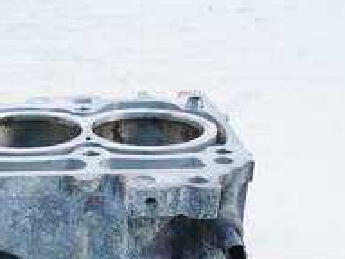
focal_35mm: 75
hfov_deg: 25.1
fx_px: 747
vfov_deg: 18.7
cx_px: 25
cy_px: 299
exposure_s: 1/60
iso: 400
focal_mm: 15
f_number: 3.7
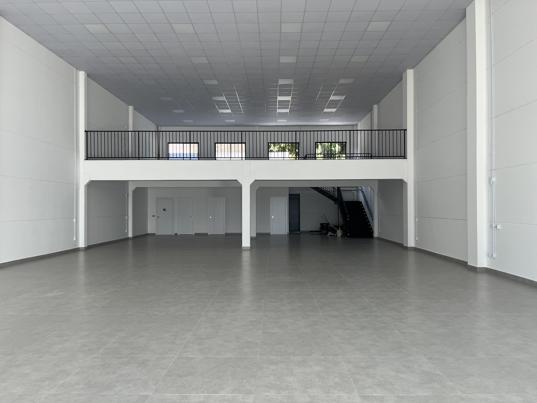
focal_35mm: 26
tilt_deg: +0.5
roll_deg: +0.4
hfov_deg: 67.3
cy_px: 202
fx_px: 403
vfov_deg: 53.1
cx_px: 268
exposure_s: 1/122
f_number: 1.6
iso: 50
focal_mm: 5.1
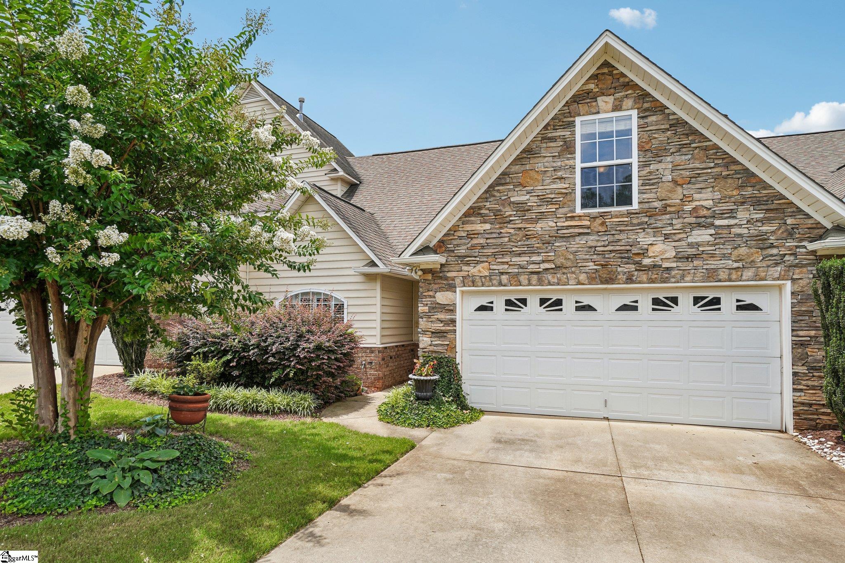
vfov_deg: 63.2
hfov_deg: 85.4
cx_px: 422
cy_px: 282
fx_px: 458
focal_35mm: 20
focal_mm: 13
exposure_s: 1/200
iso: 100
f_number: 8
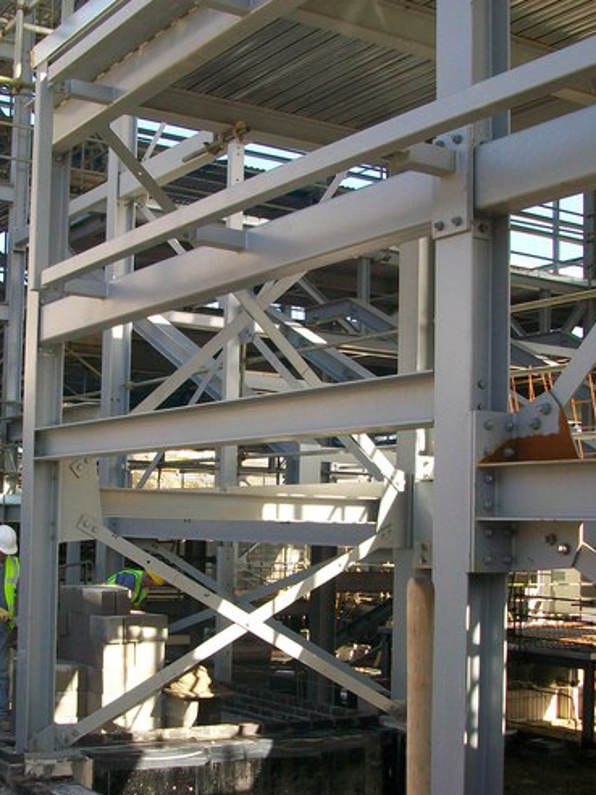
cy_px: 493
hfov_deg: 28.0
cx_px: 268
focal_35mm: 52
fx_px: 1194
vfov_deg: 36.6
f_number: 2.8
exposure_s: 1/250
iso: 64
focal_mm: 5.7
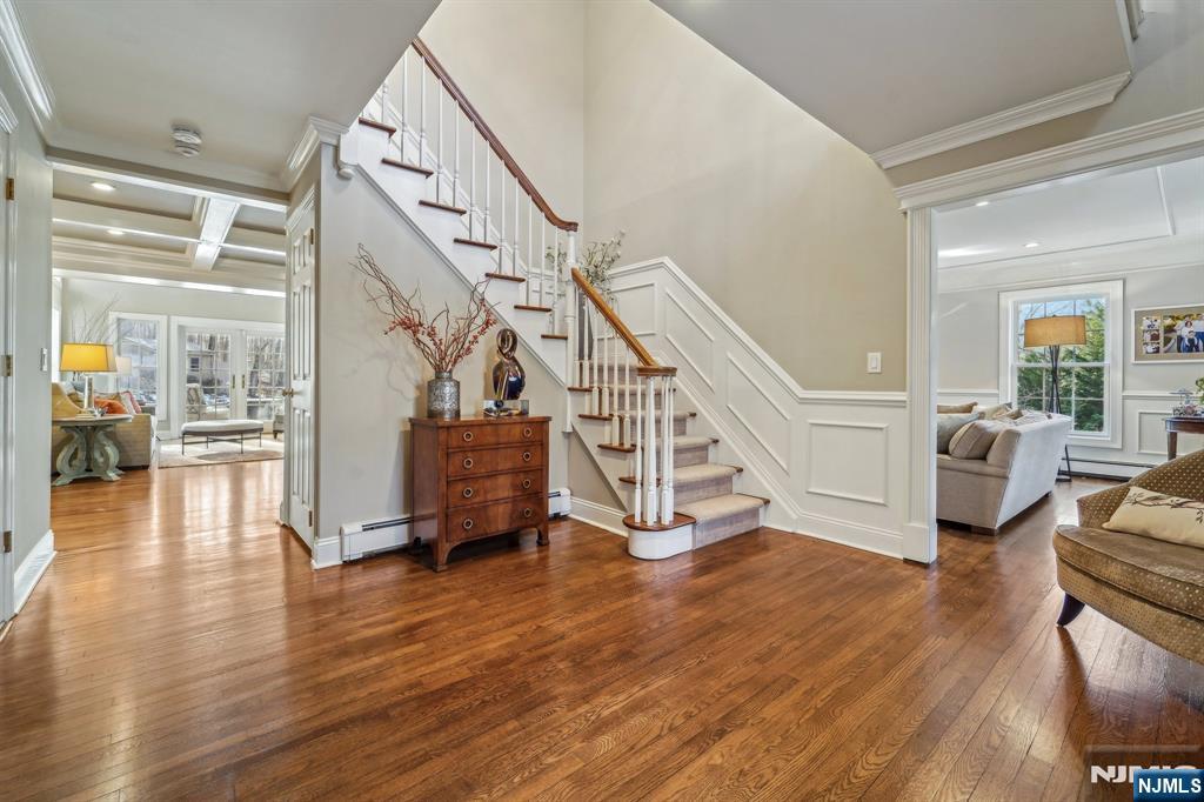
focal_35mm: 14
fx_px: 468
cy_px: 401
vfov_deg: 81.2
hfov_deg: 104.3
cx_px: 602
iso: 400
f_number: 8
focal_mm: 14
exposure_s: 1/8
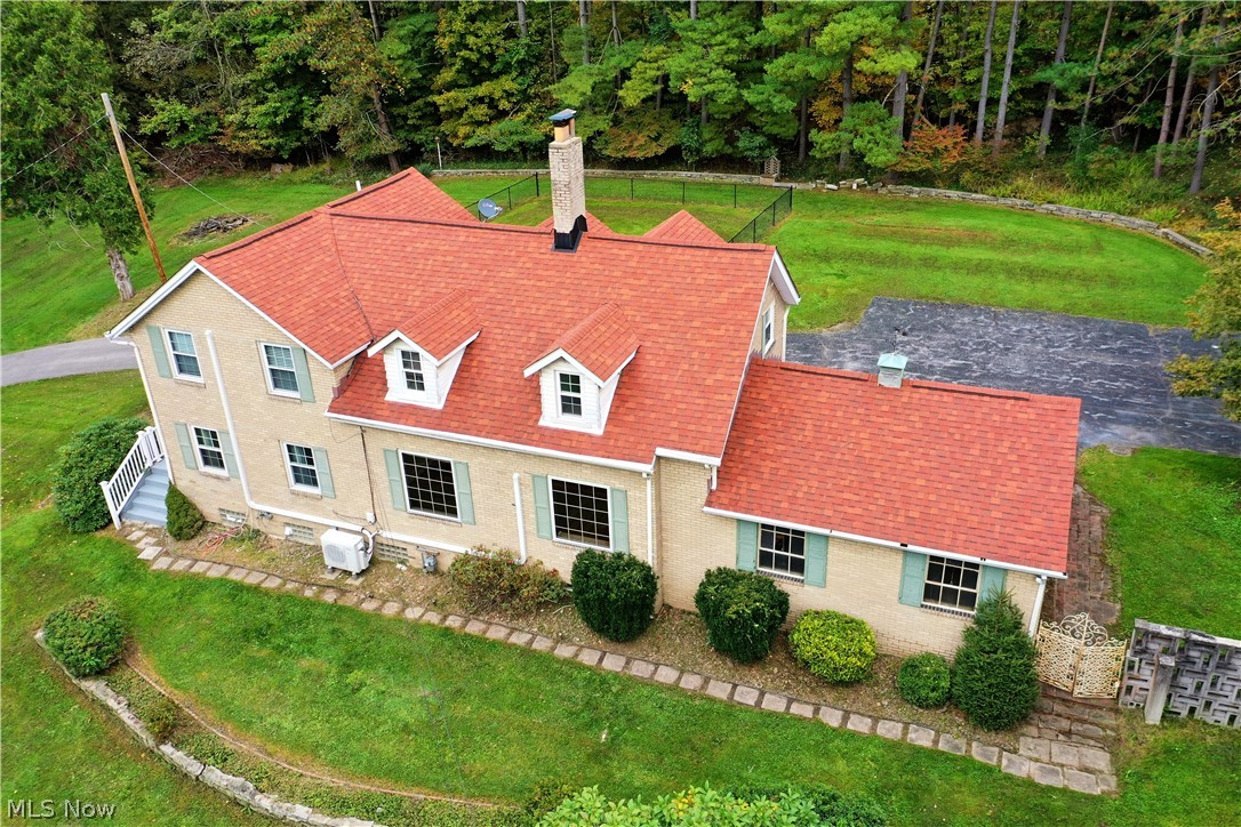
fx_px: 965
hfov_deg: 65.5
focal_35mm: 28
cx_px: 620
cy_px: 414
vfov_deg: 46.4
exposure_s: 1/120
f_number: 4
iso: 100
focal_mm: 10.26
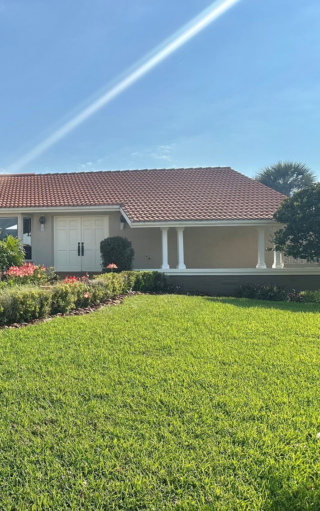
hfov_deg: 31.2
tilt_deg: +2.3
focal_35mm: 36
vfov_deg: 54.0
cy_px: 260
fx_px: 502
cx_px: -36
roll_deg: -0.1
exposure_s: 1/5263
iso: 80
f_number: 1.78
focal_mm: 6.86
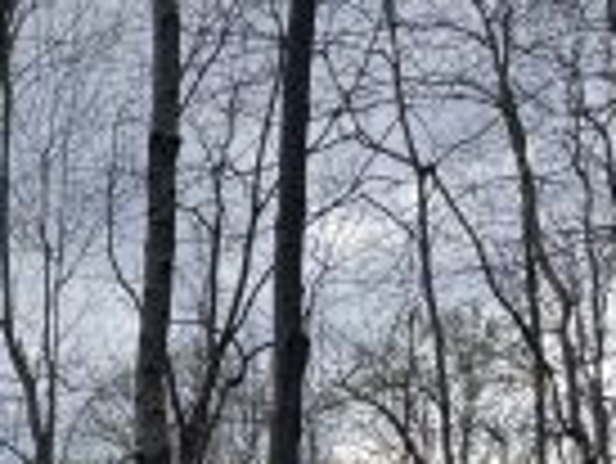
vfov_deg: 17.7
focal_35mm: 68
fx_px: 1211
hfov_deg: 25.8
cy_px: 824
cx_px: -106
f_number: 2.2
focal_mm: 2.22
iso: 50
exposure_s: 1/756
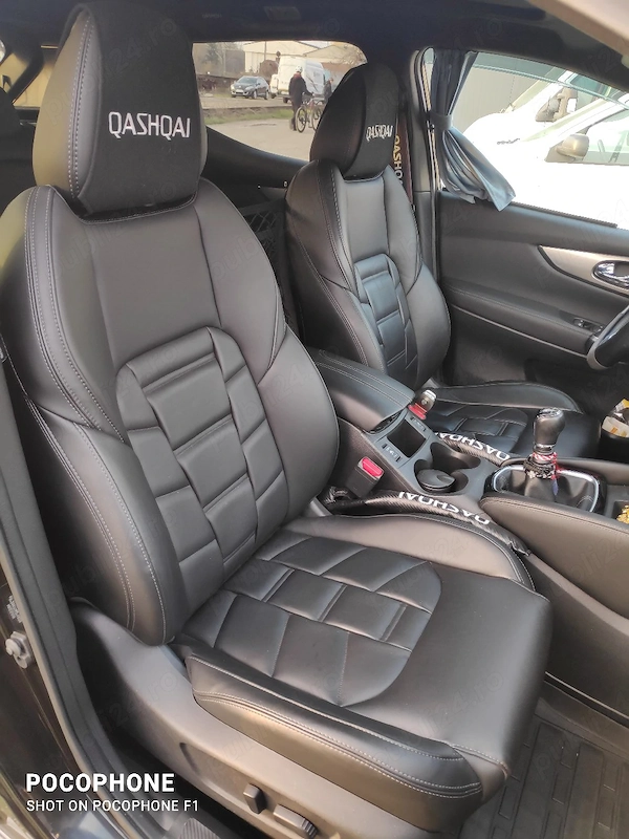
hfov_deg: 66.0
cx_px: 314
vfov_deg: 81.7
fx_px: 485
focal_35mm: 20
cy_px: 420
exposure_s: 1/50
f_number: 1.9
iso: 205
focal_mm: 3.94
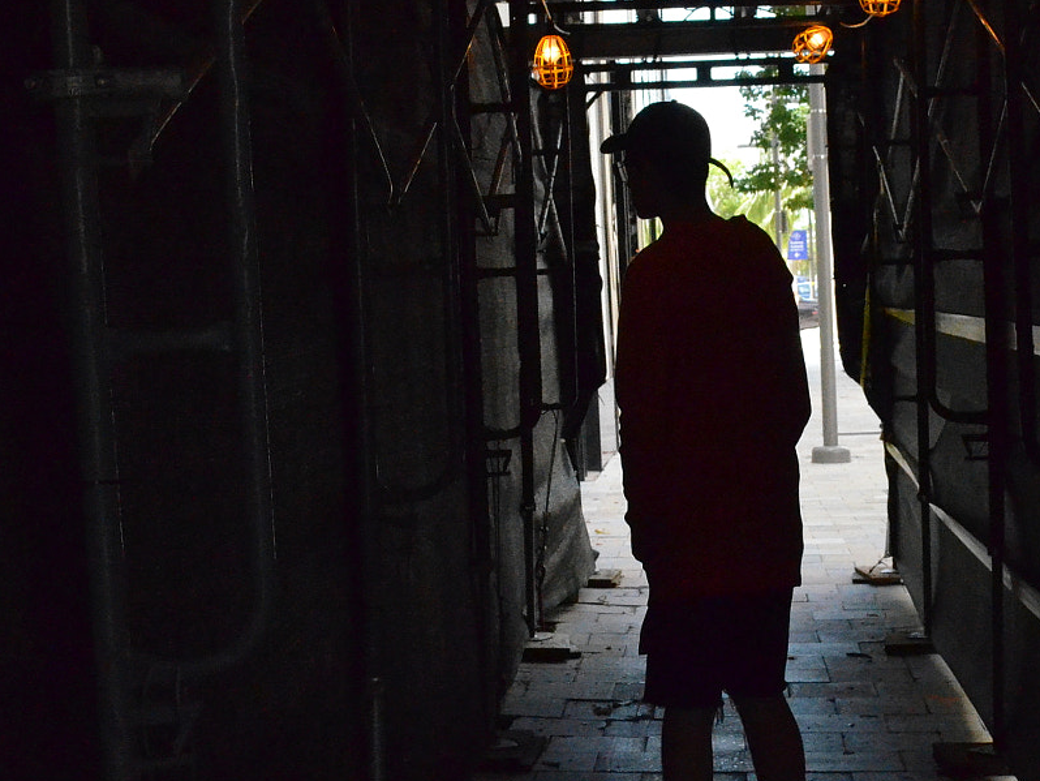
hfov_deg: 25.8
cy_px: 329
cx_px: 693
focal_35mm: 75
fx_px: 2254
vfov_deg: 19.6
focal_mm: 26
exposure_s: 1/3200
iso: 6400
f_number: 7.1
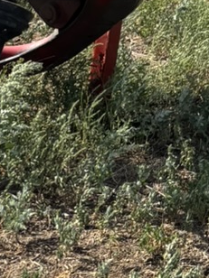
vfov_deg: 11.0
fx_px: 1393
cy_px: -124
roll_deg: -2.3
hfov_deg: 7.7
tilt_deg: -7.3
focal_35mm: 173
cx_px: 565
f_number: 1.6
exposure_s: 1/2024
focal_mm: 5.96
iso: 50
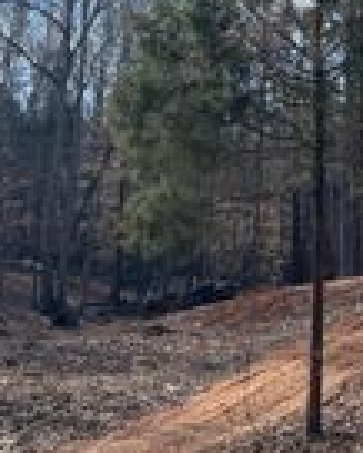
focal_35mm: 93
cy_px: -58
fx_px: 1248
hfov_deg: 15.3
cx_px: 543
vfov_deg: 19.6
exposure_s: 1/5076
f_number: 1.5
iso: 50
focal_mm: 5.7
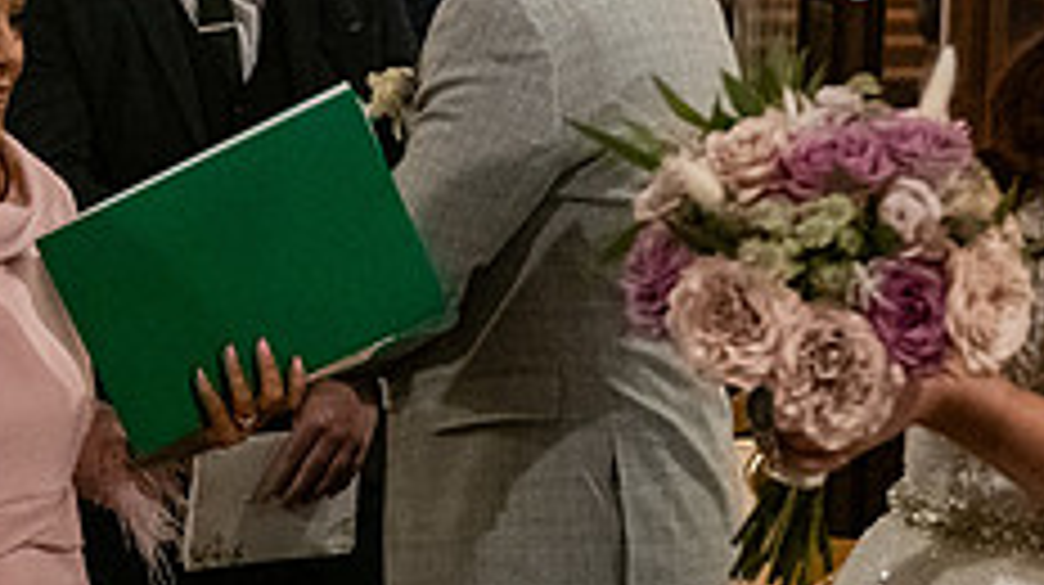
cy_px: 326
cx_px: 122
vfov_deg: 9.6
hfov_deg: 16.8
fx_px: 3485
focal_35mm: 126
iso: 2500
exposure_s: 1/160
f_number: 3.5
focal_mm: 48
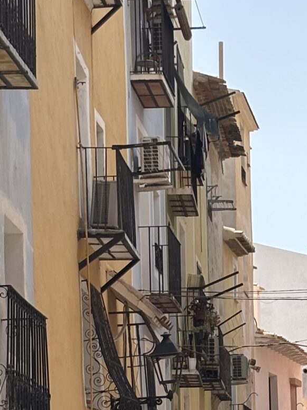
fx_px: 2035
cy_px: 308
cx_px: 304
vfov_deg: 11.5
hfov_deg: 8.6
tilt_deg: +7.6
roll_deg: +1.1
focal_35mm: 172
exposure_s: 1/2571
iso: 40
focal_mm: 5.96
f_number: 1.6
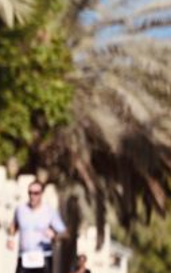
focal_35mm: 617
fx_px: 4597
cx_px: -319
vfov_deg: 3.4
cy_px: 132
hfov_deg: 2.1
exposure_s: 1/4000
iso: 160
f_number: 2.8
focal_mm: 160
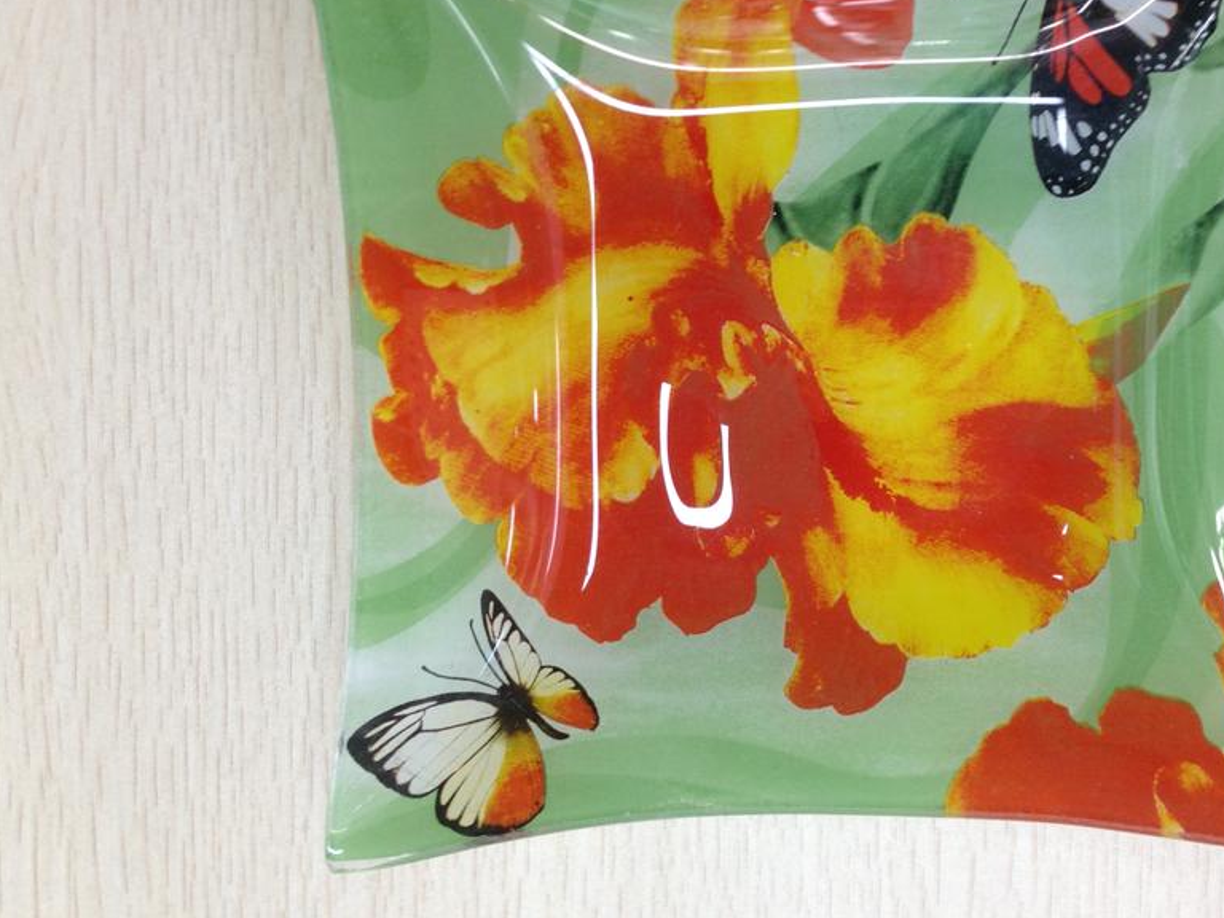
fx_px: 1556
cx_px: 808
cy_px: 371
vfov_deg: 32.8
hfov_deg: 42.4
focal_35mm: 44
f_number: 2.4
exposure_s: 1/24
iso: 50
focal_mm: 4.12
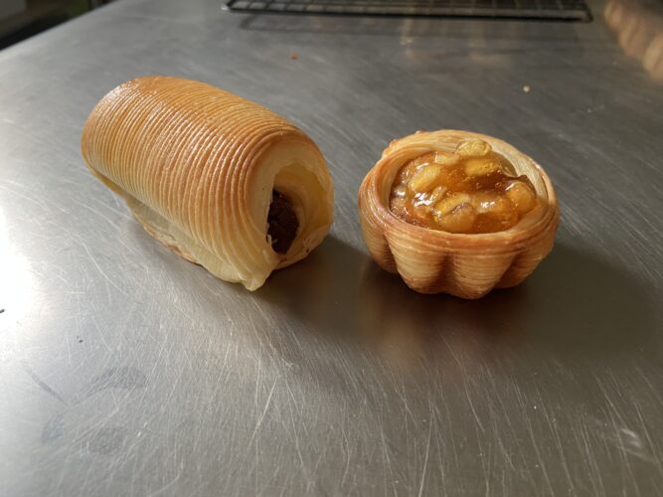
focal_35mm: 26
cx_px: 332
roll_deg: +1.6
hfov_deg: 67.3
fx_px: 498
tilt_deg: -37.7
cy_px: 248
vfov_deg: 53.0
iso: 125
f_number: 1.8
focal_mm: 4.25
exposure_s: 1/67
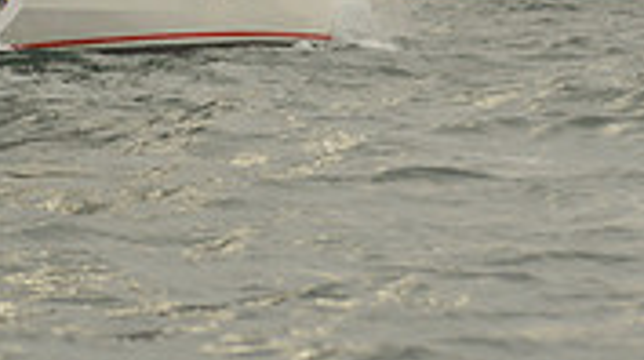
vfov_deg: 3.1
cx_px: 86
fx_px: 6446
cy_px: -651
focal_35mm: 378
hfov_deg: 5.7
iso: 400
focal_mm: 110
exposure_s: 1/1250
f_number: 6.3
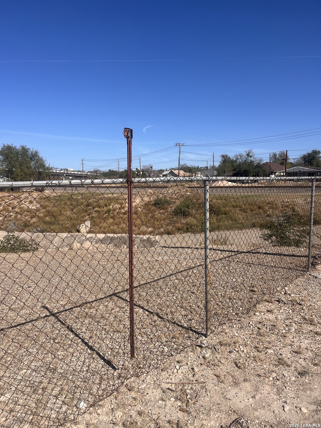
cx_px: 160
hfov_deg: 53.1
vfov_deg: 67.3
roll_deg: +0.8
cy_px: 214
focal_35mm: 26
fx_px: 321
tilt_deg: -6.7
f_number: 1.6
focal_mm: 5.1
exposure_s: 1/5848
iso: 50
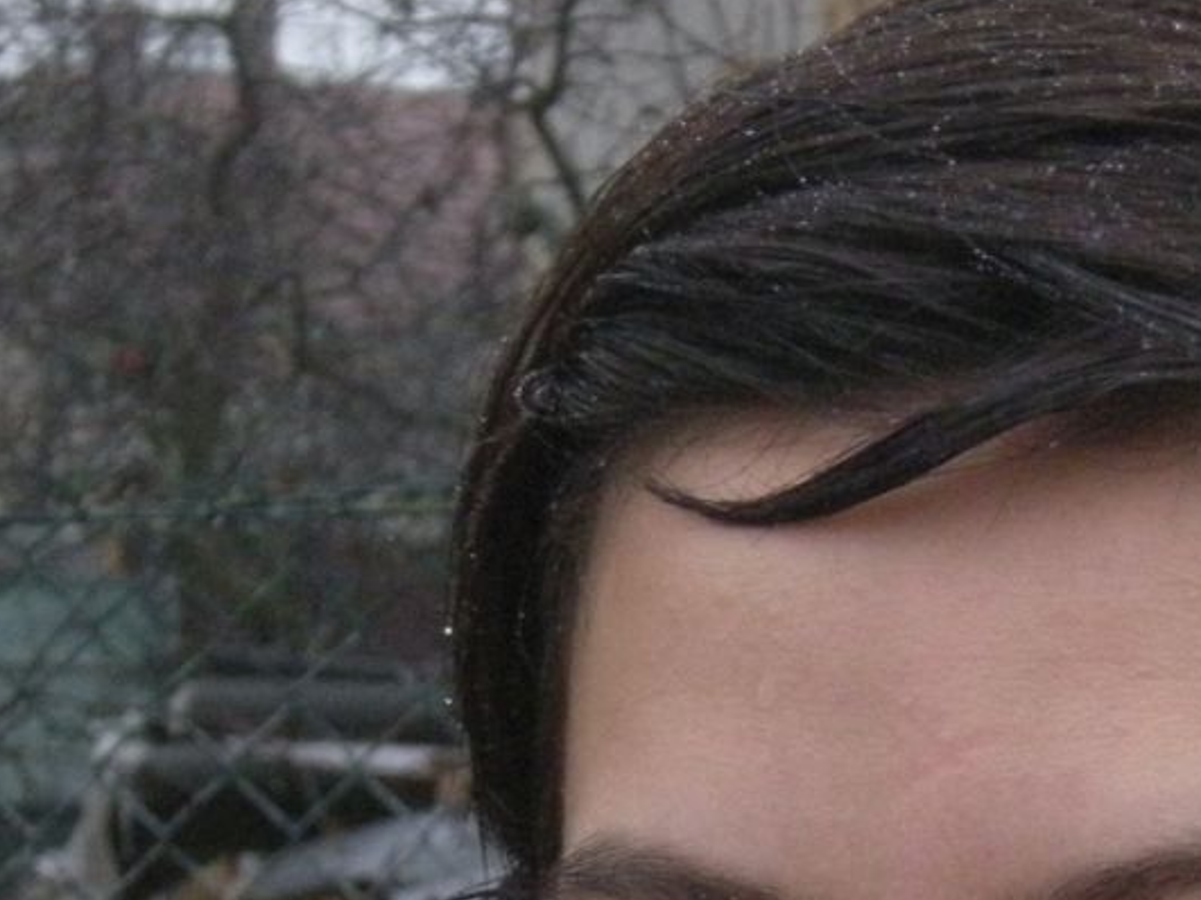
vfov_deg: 7.6
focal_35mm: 195
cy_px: 1032
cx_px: 1045
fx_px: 6764
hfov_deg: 10.1
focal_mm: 11.5
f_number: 4.4
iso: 400
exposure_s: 1/102
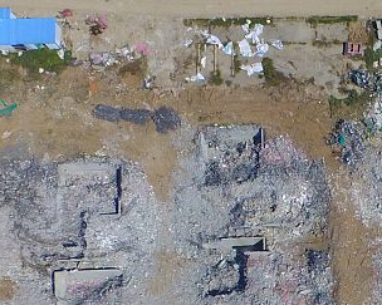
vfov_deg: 18.1
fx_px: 870
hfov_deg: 22.0
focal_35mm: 77
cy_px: 434
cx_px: 509
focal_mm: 3.61
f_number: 2.8
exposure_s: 1/1686
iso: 100
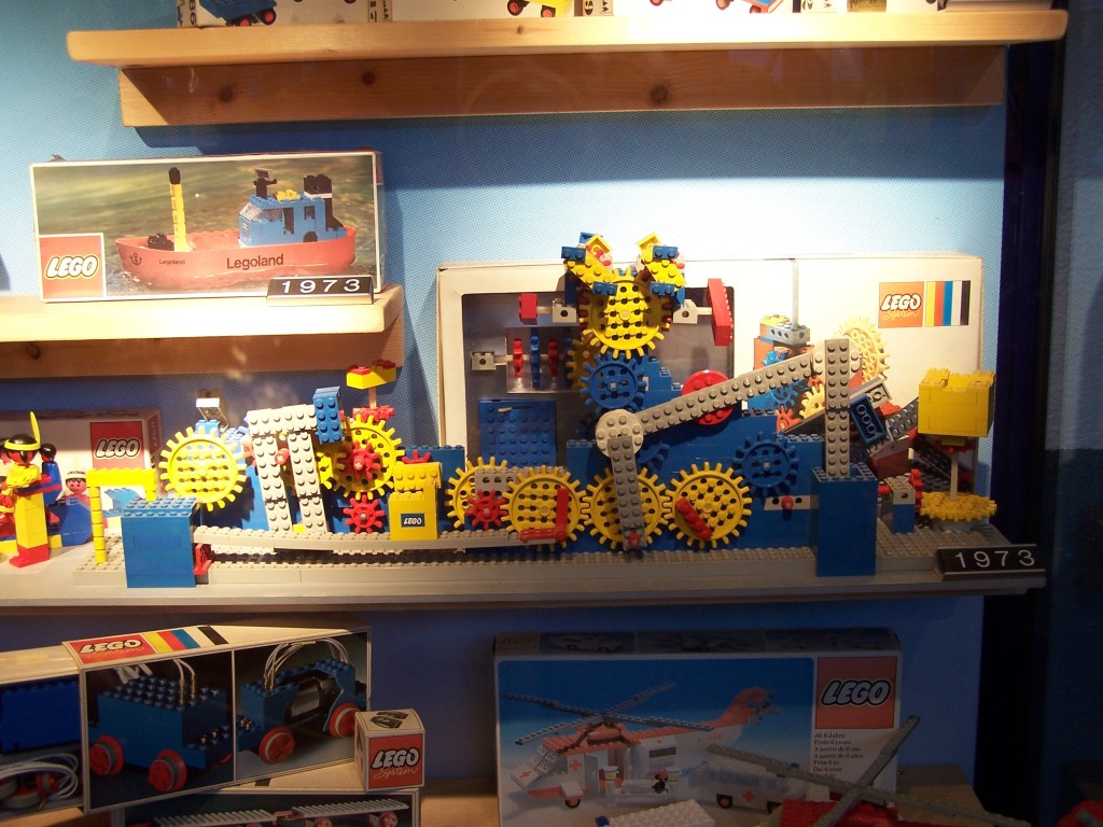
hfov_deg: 43.9
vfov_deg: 33.6
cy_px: 414
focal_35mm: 43
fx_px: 1370
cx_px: 552
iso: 80
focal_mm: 7.1
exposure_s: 1/30
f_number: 2.9
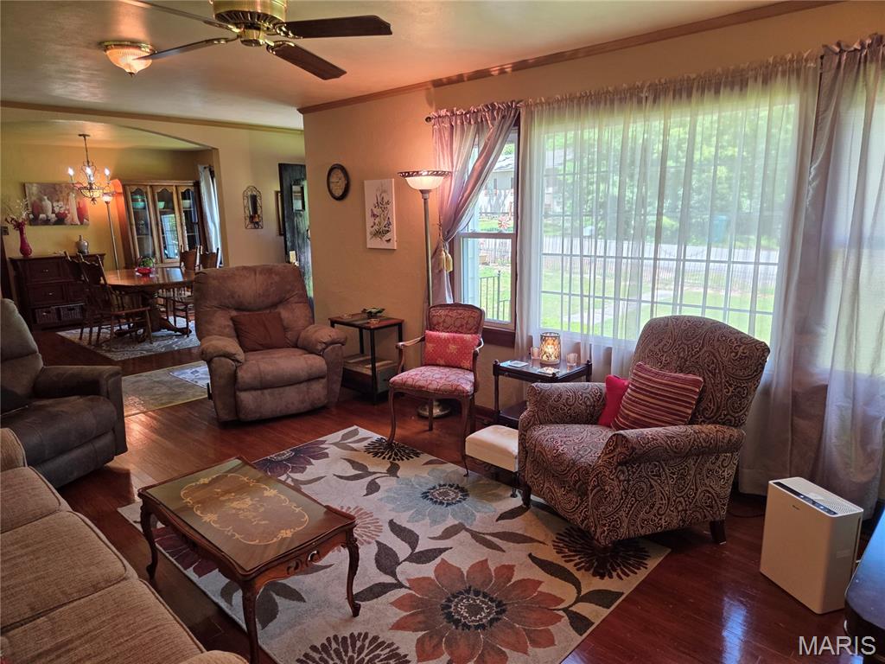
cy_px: 332
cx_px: 442
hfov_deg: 73.9
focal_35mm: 23
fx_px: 588
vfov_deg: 58.9
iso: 160
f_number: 1.8
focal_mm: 5.4
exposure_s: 1/120
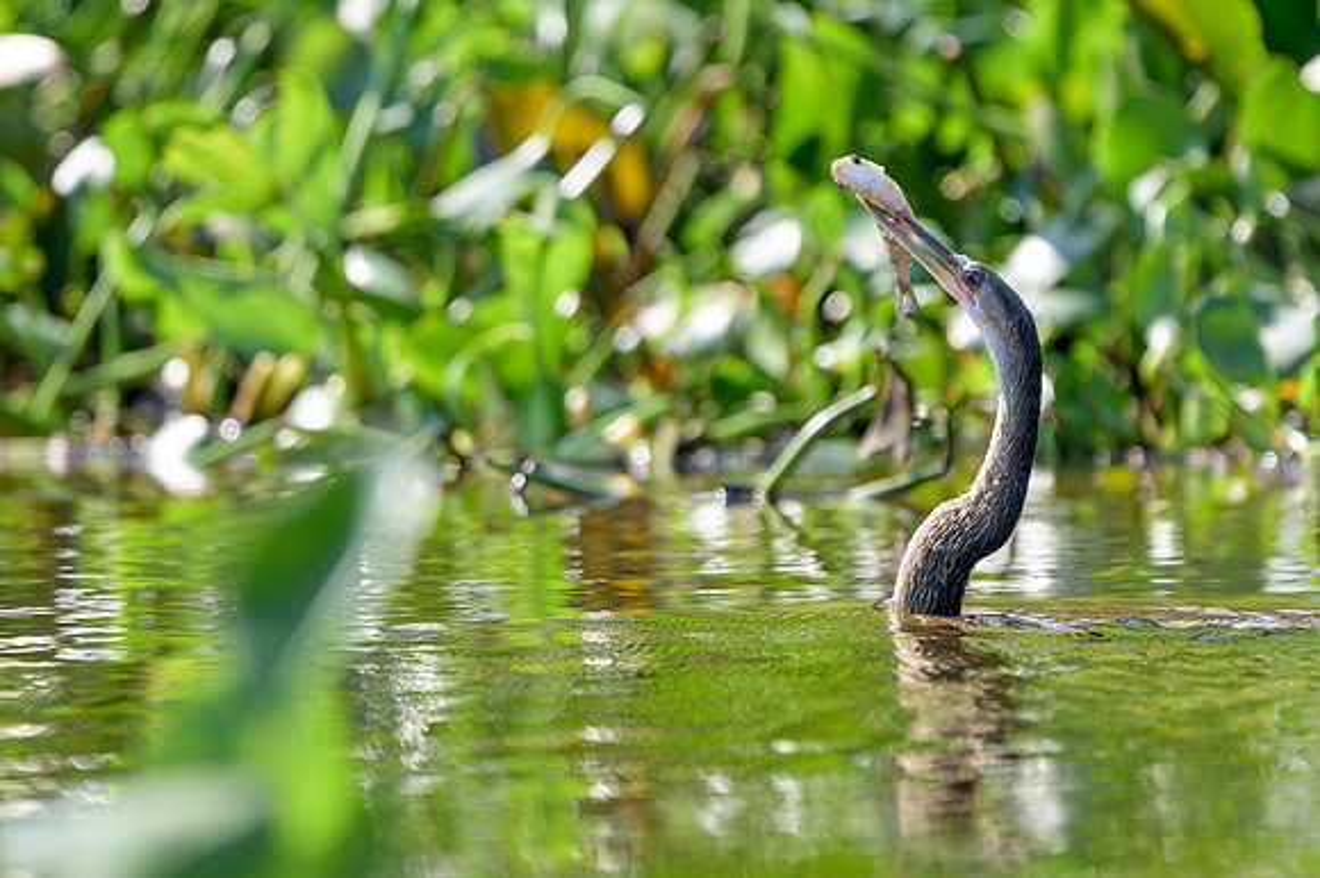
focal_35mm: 1116
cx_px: 470
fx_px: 40880
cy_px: 366
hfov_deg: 1.8
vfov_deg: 1.2
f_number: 4
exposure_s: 1/1250
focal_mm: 560
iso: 280
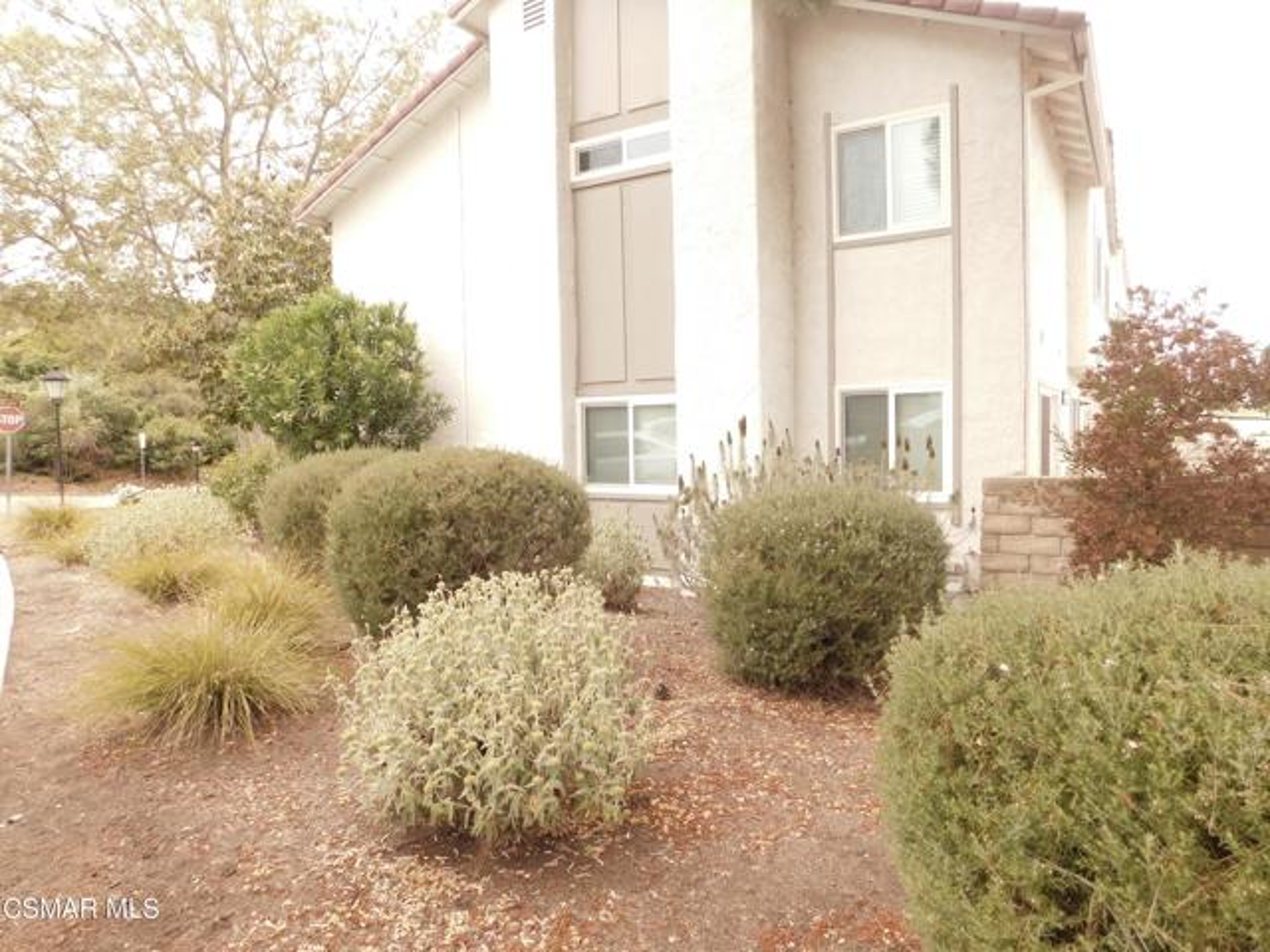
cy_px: 476
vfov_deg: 58.9
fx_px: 844
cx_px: 635
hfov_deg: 73.9
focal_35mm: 23
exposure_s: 1/320
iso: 125
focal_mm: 4
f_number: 3
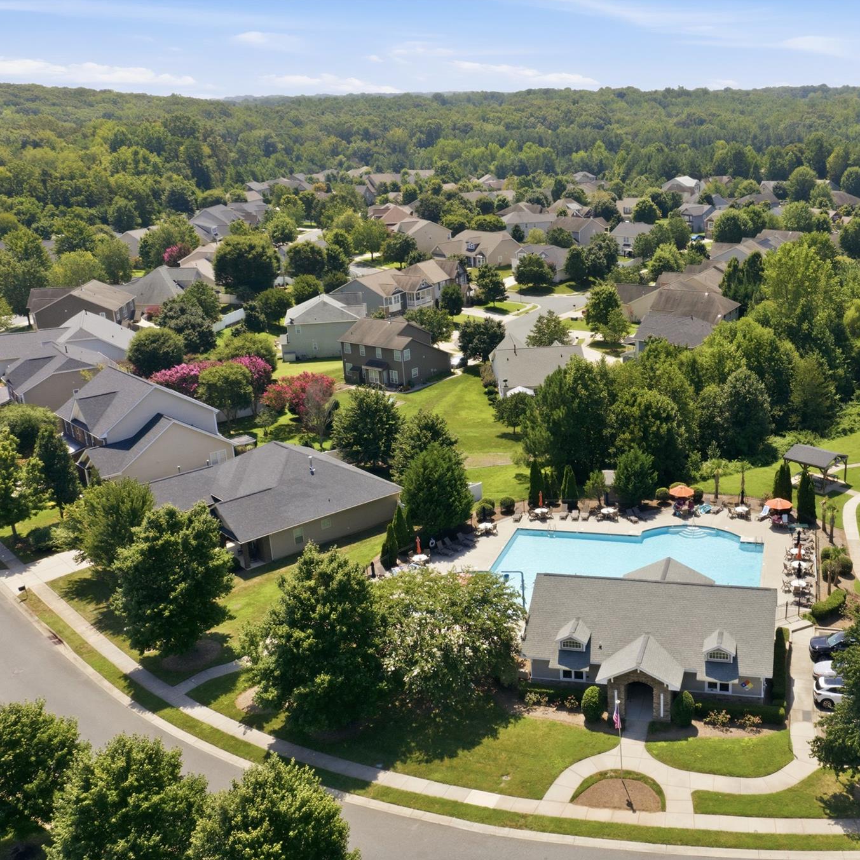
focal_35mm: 36
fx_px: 1012
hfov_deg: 44.7
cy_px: 430
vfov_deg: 46.0
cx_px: 631
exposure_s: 1/240
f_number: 8
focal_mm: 10.3
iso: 100
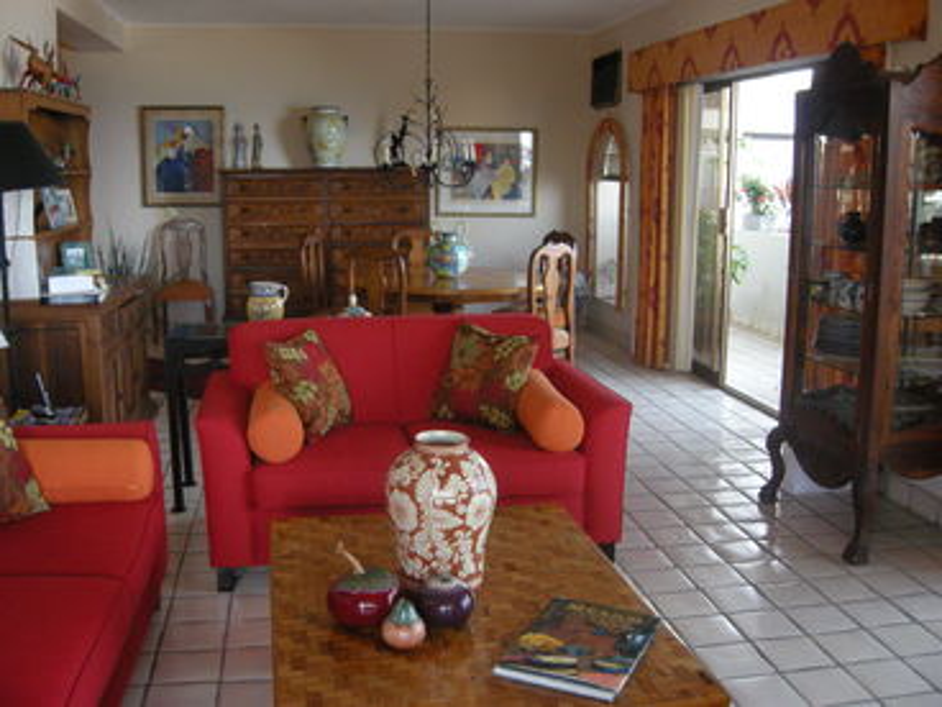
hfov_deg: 52.6
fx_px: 952
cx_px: 471
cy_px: 354
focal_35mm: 35
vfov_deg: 40.7
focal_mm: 7.5
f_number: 3.4
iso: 358
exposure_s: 1/61
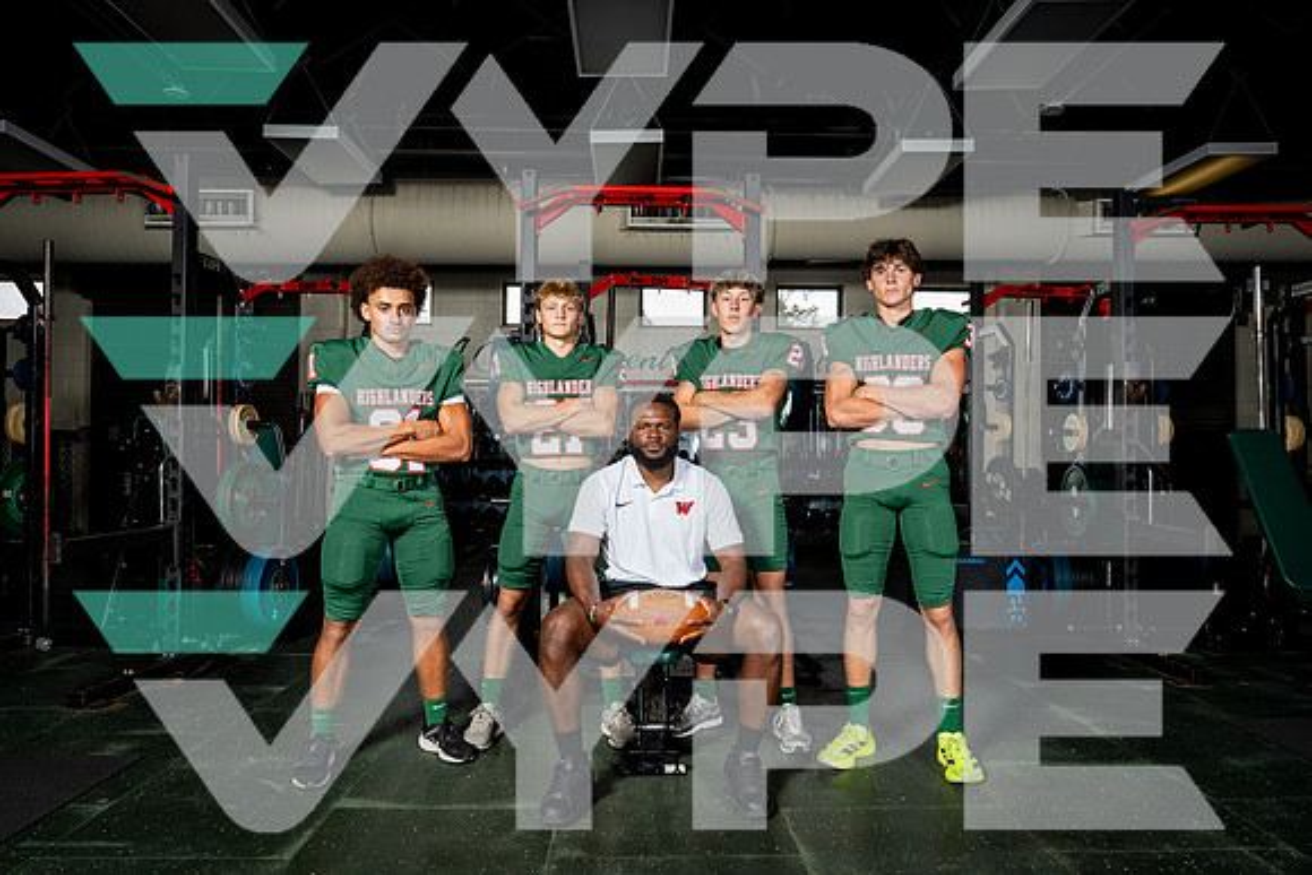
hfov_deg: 73.7
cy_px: 438
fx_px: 875
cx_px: 656
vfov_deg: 53.2
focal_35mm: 24
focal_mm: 24
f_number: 8
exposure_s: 1/250
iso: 640
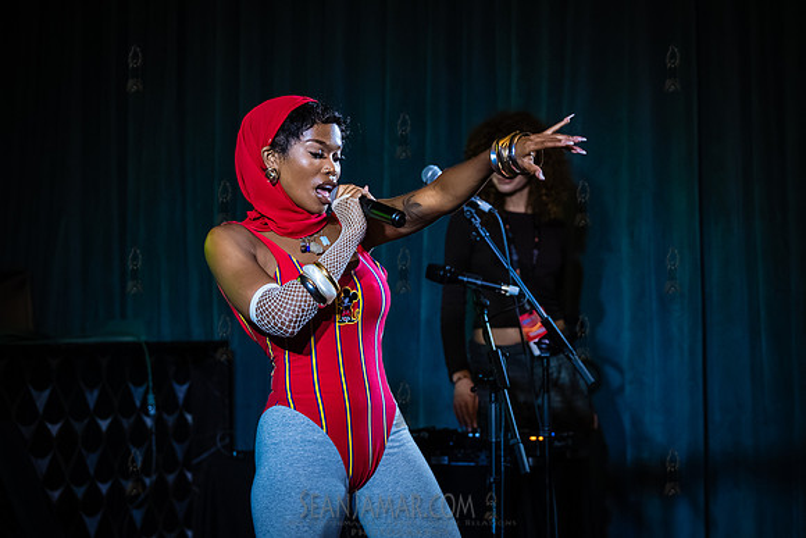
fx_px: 1682
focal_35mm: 75
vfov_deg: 18.2
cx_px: 393
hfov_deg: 26.9
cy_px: 269
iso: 12800
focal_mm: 63
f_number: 3.2
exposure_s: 1/400
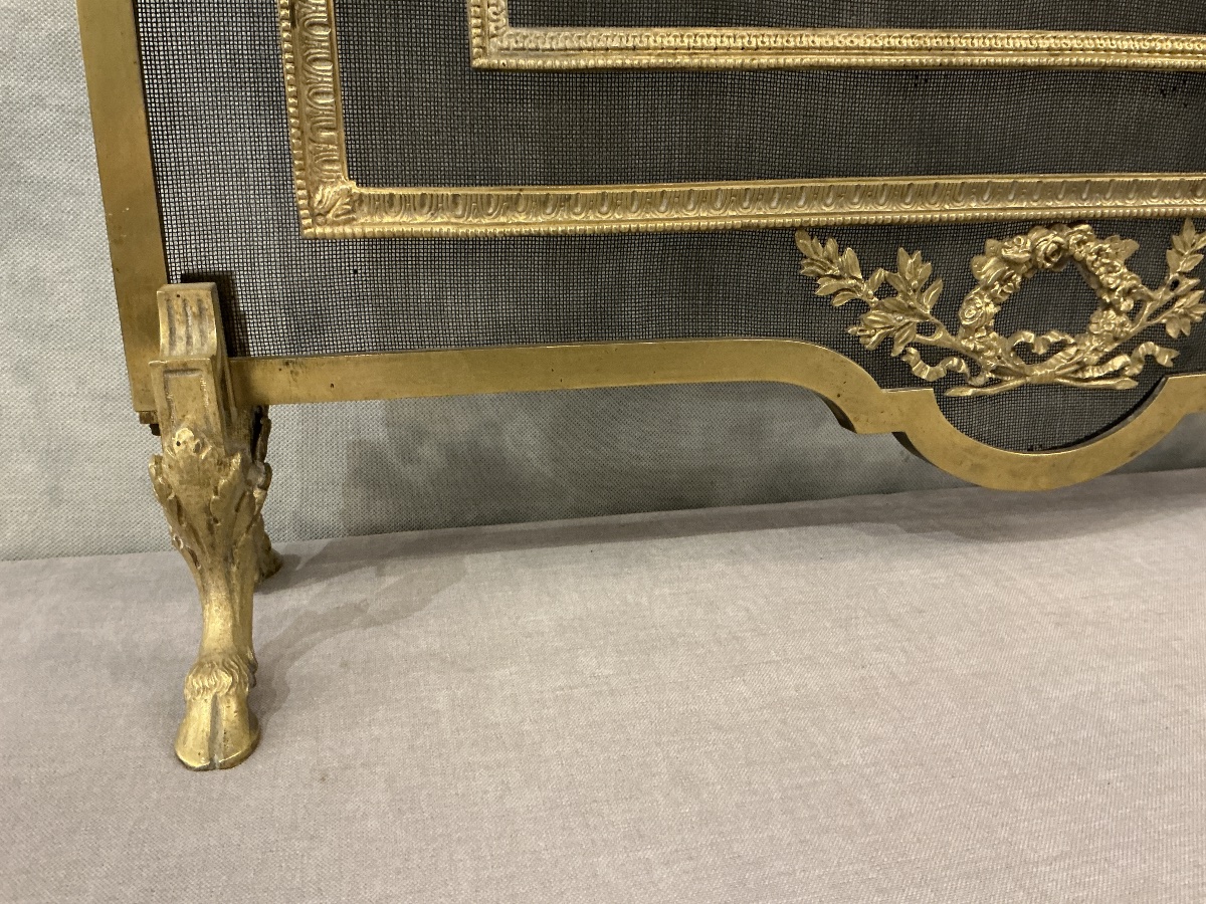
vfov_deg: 49.7
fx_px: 976
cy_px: 452
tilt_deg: -19.8
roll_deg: +0.0
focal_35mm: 28
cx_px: 603
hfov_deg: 63.4
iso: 250
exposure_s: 1/33
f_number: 1.8
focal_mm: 3
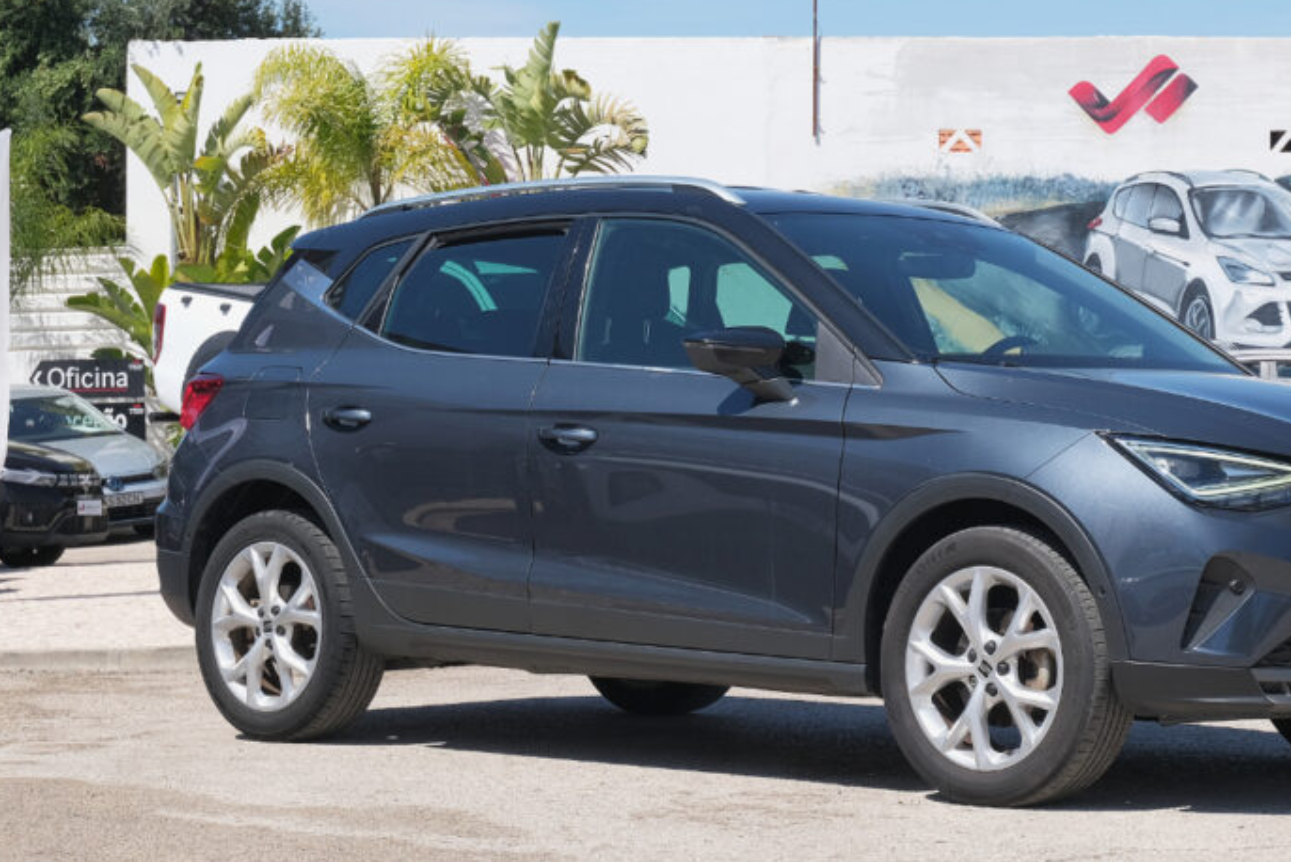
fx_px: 3480
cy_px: 483
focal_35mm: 97
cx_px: 822
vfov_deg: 14.1
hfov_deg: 21.0
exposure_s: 1/250
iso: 160
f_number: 9
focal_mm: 43.2
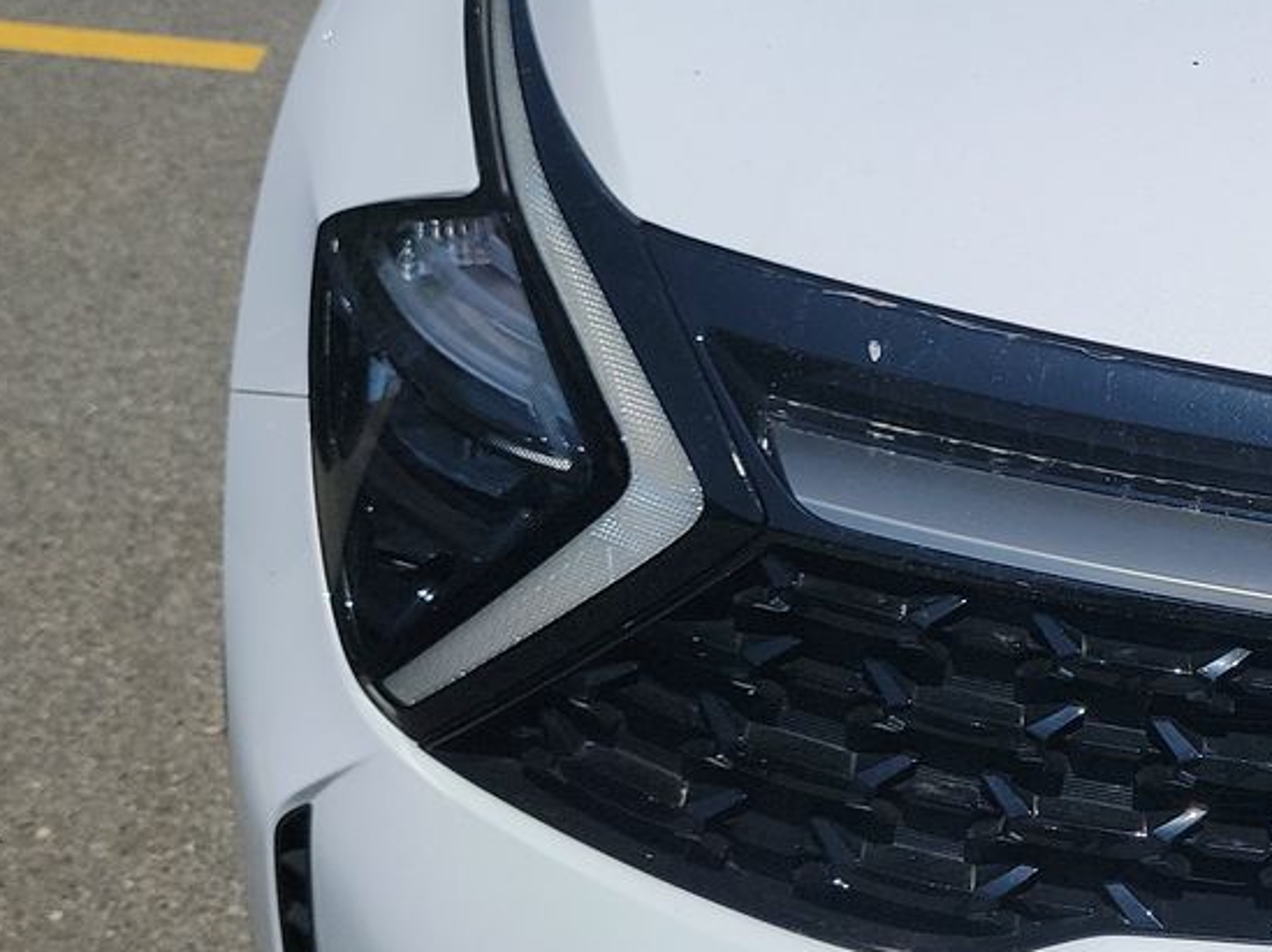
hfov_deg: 25.2
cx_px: 1508
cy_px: 475
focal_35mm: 70
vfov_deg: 21.0
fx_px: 2571
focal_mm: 6.7
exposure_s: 1/2345
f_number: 1.8
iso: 50
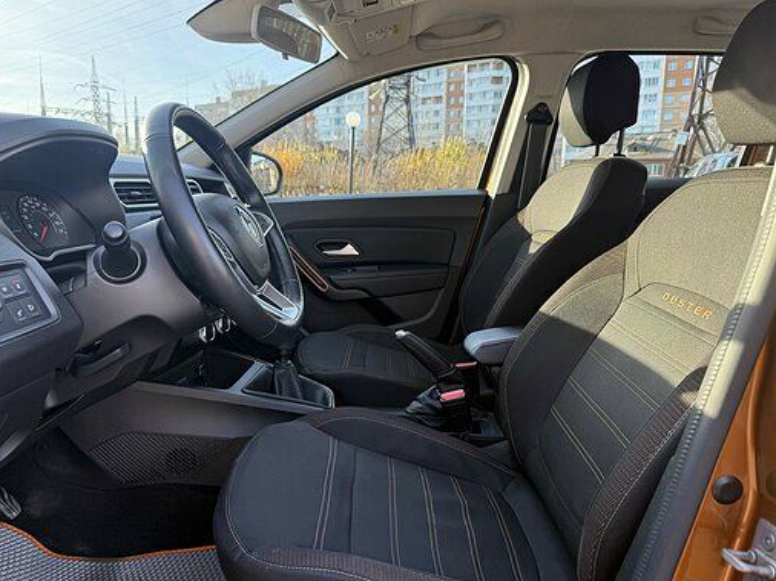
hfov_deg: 67.3
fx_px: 583
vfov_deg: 53.0
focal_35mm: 26
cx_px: 377
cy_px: 298
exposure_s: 1/225
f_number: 1.78
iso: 100
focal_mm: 6.76
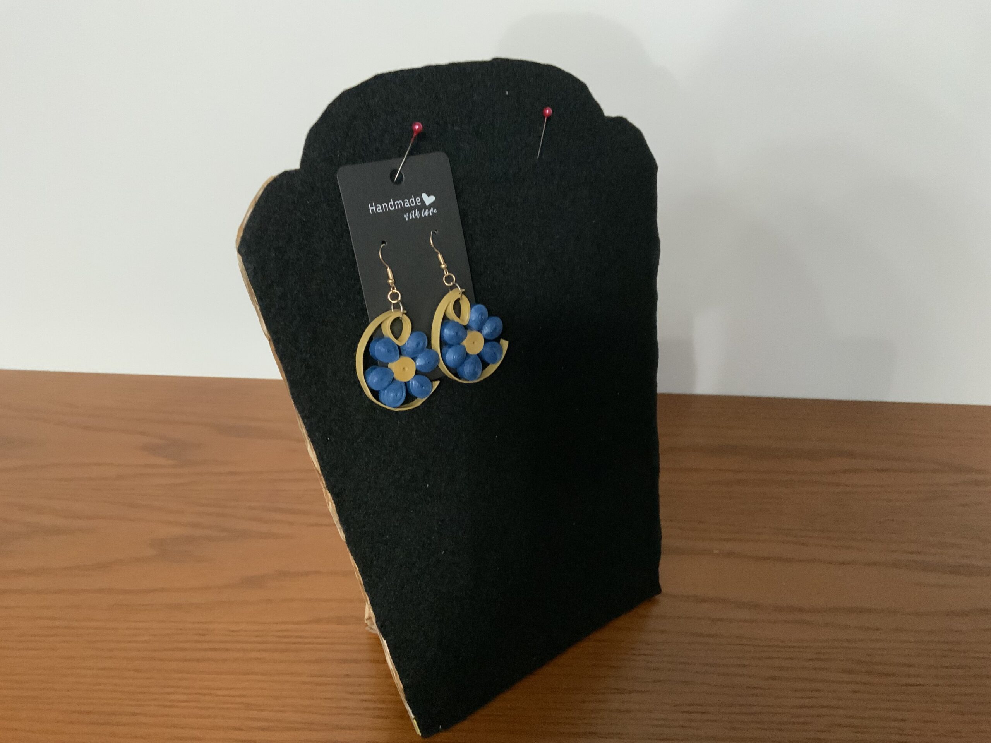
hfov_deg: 61.7
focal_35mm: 29
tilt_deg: -29.1
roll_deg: -3.1
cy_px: 372
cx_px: 496
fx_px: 830
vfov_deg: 48.2
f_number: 1.8
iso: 320
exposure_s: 1/30
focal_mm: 3
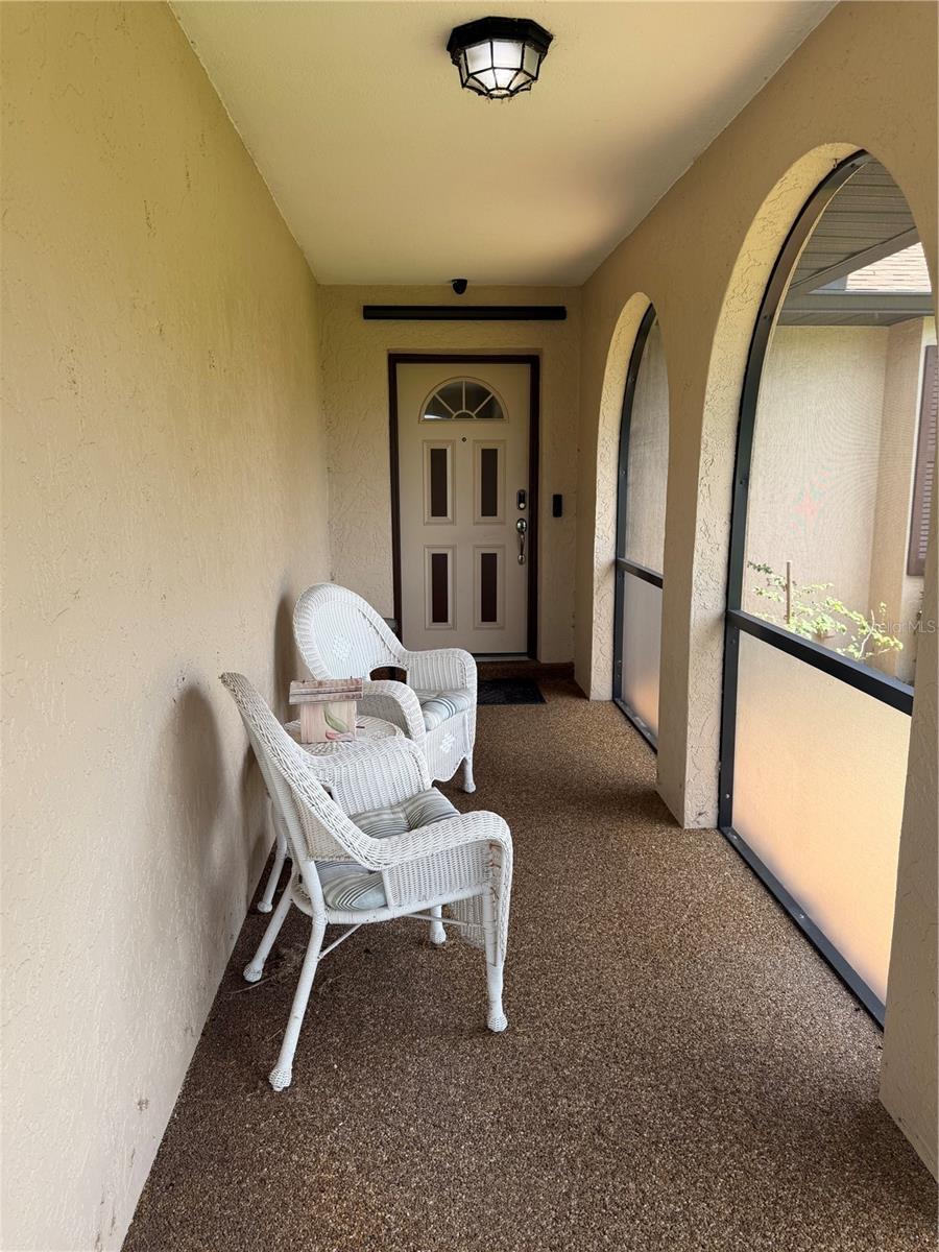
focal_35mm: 24
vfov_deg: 71.6
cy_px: 626
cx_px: 470
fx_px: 868
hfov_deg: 56.8
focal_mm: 6.76
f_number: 1.78
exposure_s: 1/360
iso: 80
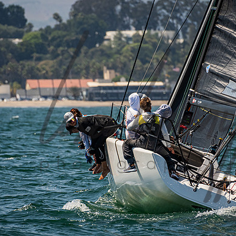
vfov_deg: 2.5
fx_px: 5407
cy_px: 108
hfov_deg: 2.5
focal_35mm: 701
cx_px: 118
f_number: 8
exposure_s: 1/2000
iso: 500
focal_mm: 400
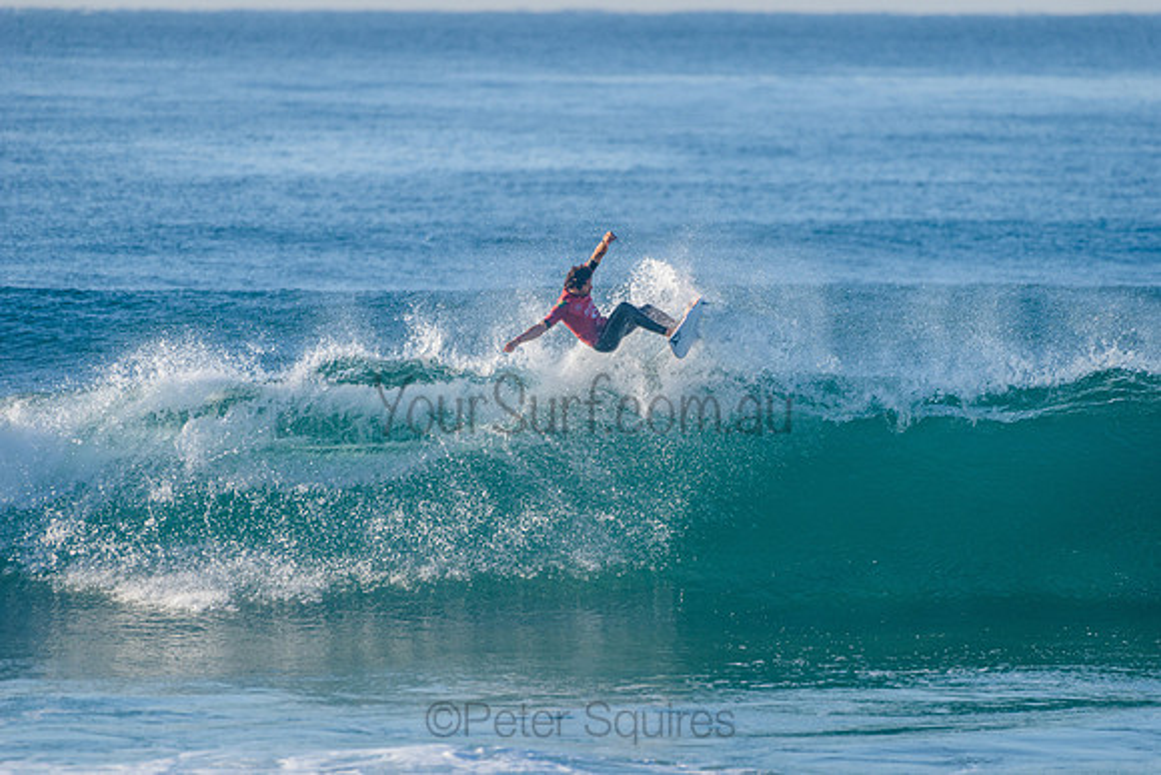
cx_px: 580
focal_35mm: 500
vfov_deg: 2.8
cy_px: 388
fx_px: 16134
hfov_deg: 4.1
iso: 500
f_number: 5.6
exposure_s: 1/2000
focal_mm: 500
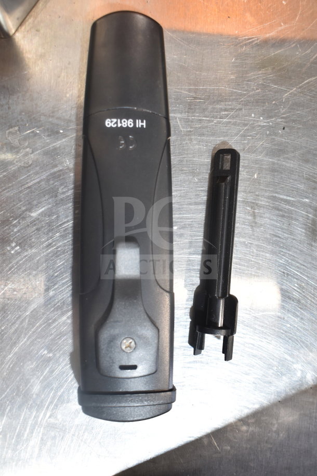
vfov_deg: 51.3
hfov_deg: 35.5
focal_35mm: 38
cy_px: 238
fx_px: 495
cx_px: 158
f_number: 4
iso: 500
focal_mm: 25
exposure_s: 1/40
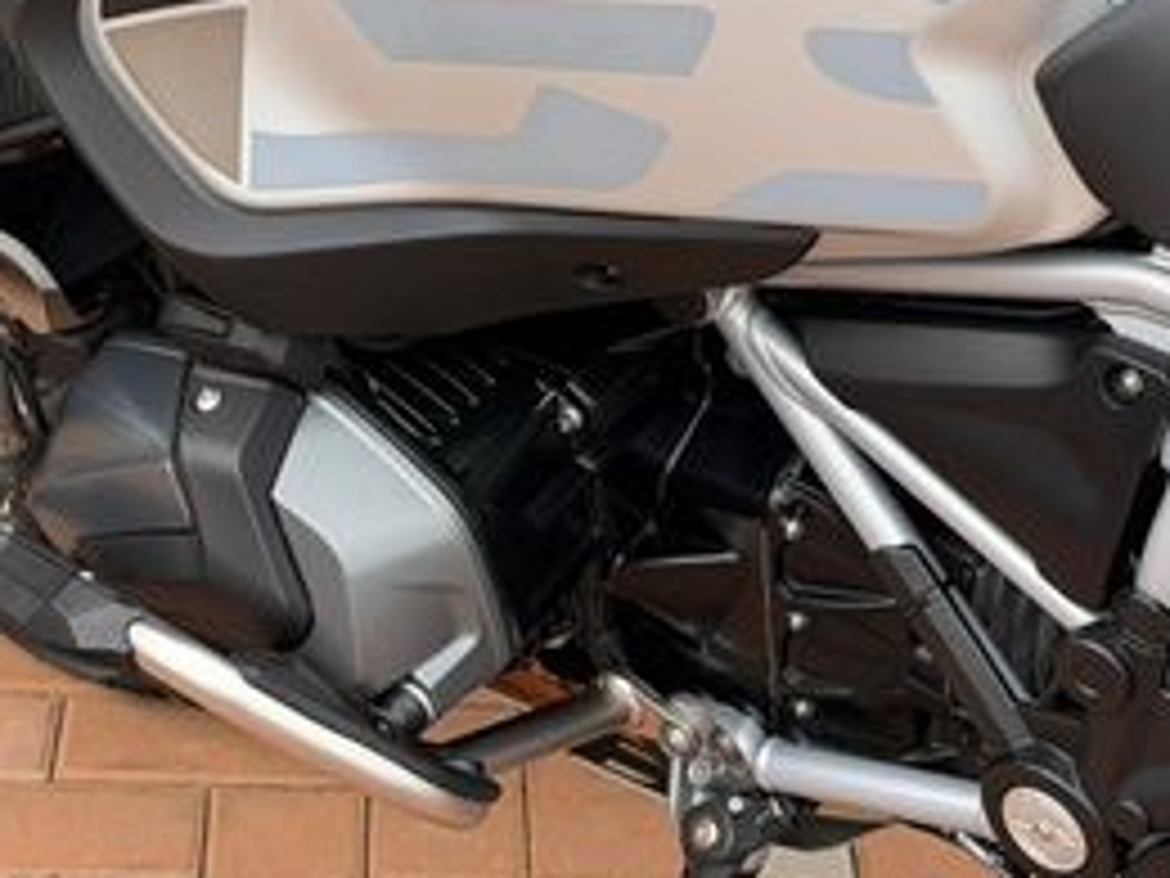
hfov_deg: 16.6
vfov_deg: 12.3
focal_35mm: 118
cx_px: 356
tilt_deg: -19.6
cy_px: -176
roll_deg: -1.1
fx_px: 3988
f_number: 1.78
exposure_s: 1/1085
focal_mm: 6.76
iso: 64
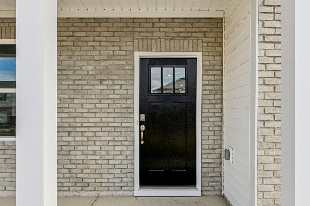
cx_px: 167
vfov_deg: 51.1
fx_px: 215
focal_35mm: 25
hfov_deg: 71.4
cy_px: 116
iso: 200
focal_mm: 14
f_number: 9
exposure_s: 1/320
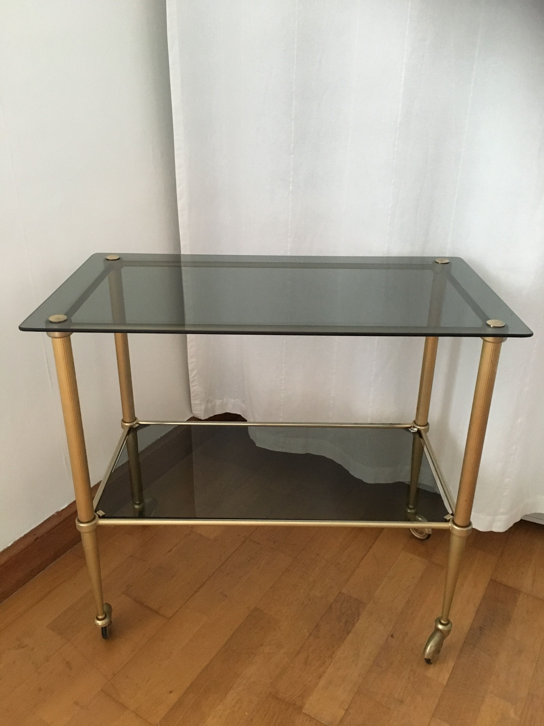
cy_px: 363
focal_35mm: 29
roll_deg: +0.2
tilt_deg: -24.6
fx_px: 608
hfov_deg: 48.2
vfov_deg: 61.7
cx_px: 272
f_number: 2.2
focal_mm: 4.15
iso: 250
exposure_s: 1/17
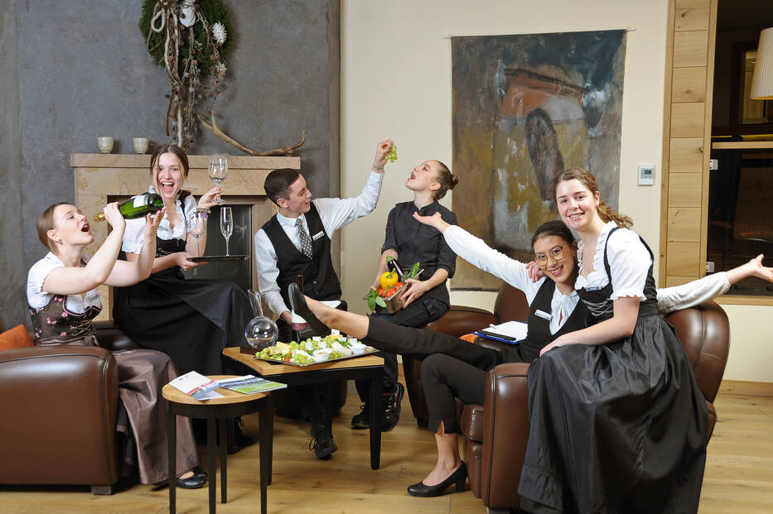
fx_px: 966
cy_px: 248
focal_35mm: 45
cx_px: 374
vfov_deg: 29.8
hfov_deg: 43.6
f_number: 8
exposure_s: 1/60
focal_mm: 42
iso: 400
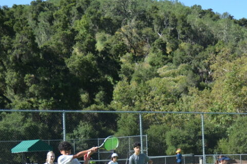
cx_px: 173
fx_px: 528
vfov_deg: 17.3
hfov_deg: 26.1
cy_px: 168
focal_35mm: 77
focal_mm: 24
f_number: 5
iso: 400
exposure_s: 1/1250
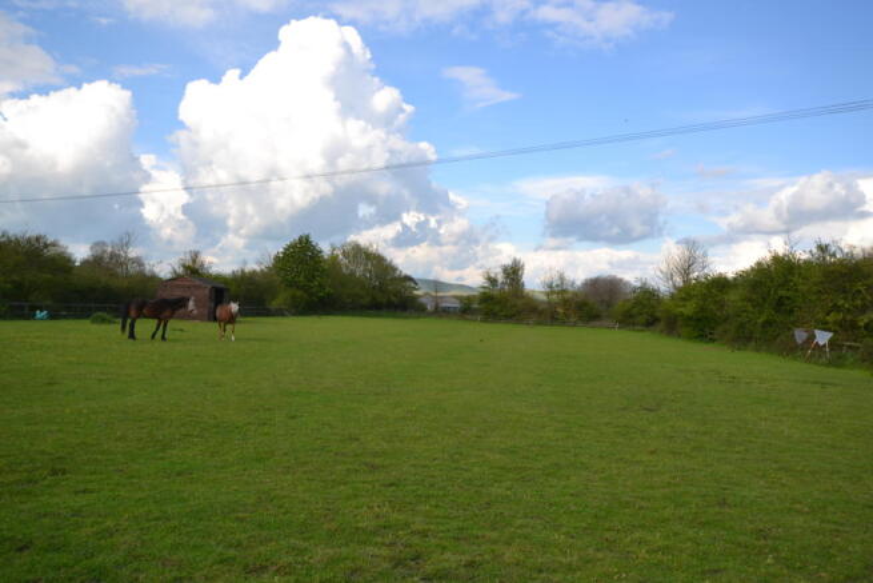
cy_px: 292
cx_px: 436
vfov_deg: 43.6
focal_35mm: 30
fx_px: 728
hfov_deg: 61.9
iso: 100
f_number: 7.1
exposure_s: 1/200
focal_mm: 20
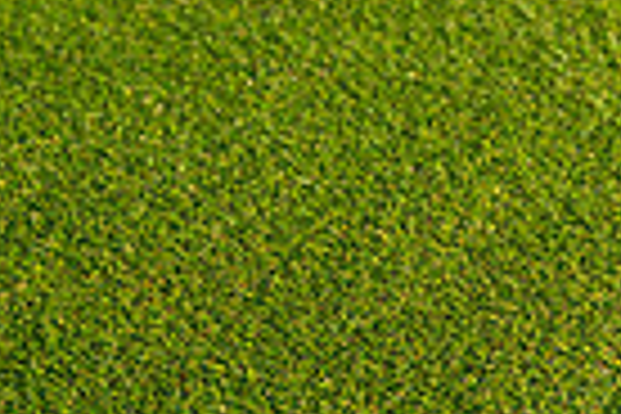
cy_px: -207
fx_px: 2691
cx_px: 1300
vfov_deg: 8.6
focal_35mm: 156
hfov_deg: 11.6
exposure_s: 1/160
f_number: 5.6
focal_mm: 37
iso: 125
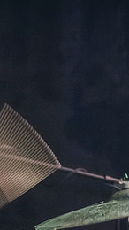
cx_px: -11
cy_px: 173
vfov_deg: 15.0
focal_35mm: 143
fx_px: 871
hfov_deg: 8.4
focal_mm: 55
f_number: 2.8
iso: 4000
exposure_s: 1/25
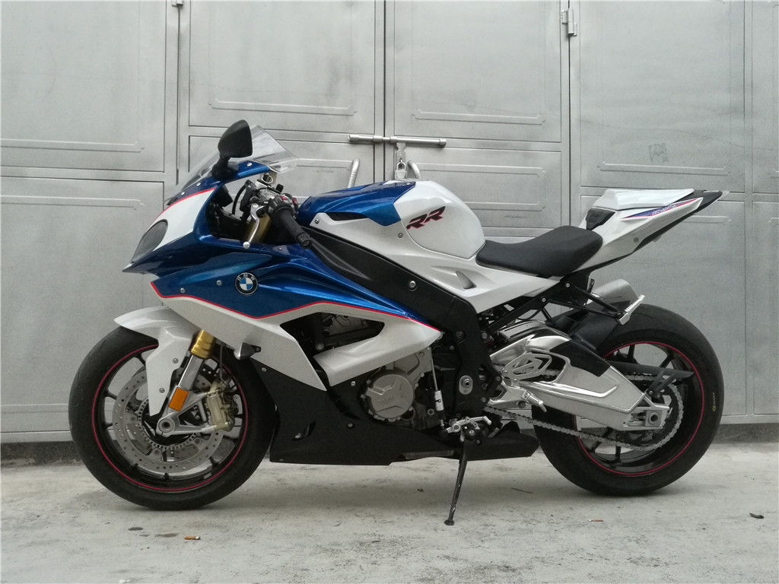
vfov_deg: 40.7
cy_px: 292
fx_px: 788
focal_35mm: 35
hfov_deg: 52.6
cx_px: 390
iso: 320
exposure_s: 1/25
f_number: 2
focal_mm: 4.04
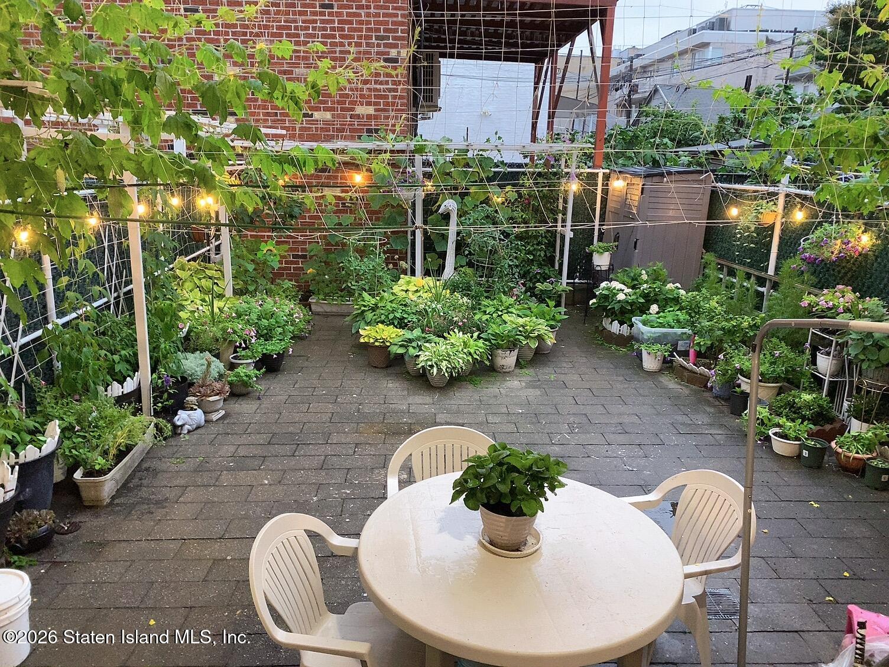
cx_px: 444
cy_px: 334
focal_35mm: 26
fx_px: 668
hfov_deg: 67.3
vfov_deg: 53.1
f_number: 1.8
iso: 400
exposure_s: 1/40
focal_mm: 4.25
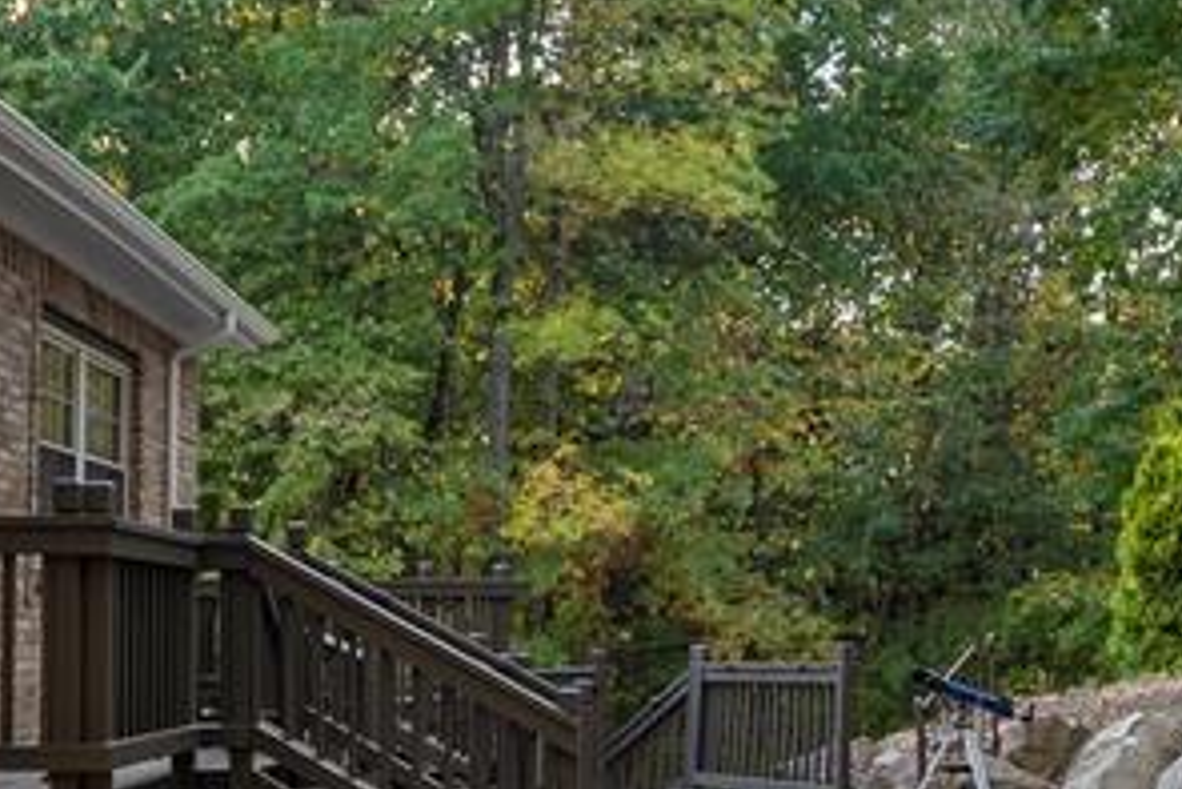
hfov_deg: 33.7
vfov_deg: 22.7
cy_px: 623
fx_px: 1938
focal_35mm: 59
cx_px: 753
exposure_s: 1/50
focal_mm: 17
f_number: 4
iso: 100
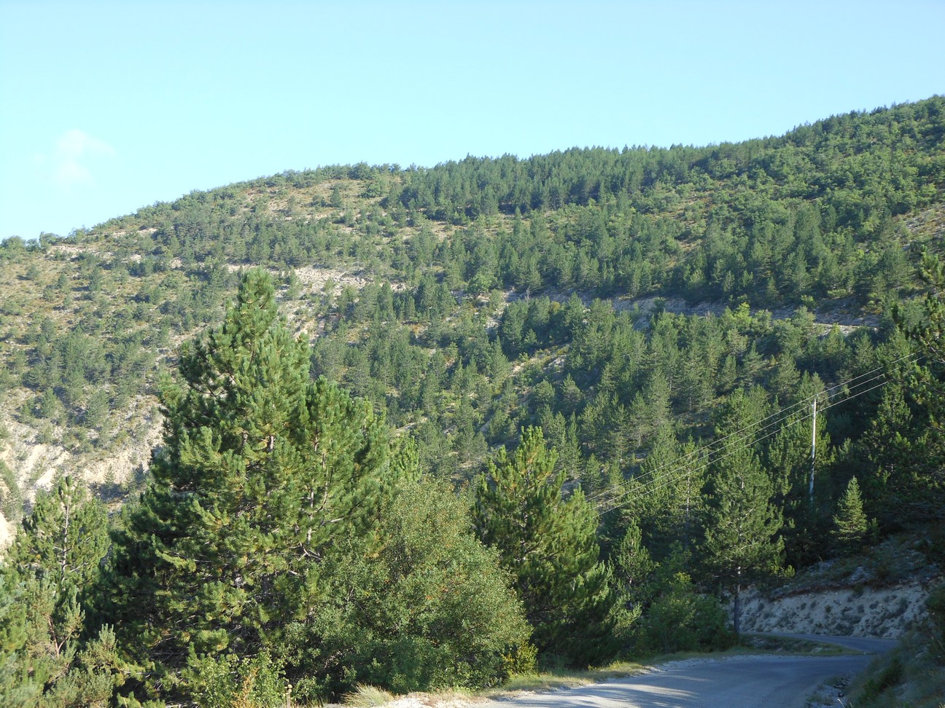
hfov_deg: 38.2
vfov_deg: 29.1
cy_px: 354
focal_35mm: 50
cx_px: 472
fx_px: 1365
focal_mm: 8.9
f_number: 4
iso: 80
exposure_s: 1/200
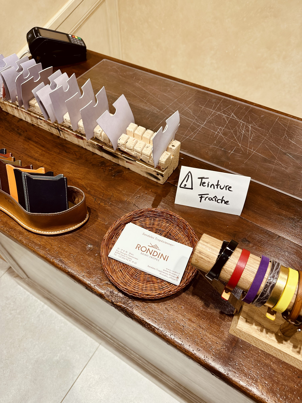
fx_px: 279
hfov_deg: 56.8
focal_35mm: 24
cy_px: 202
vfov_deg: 71.6
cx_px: 151
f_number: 1.78
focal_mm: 6.86
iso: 64
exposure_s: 1/100
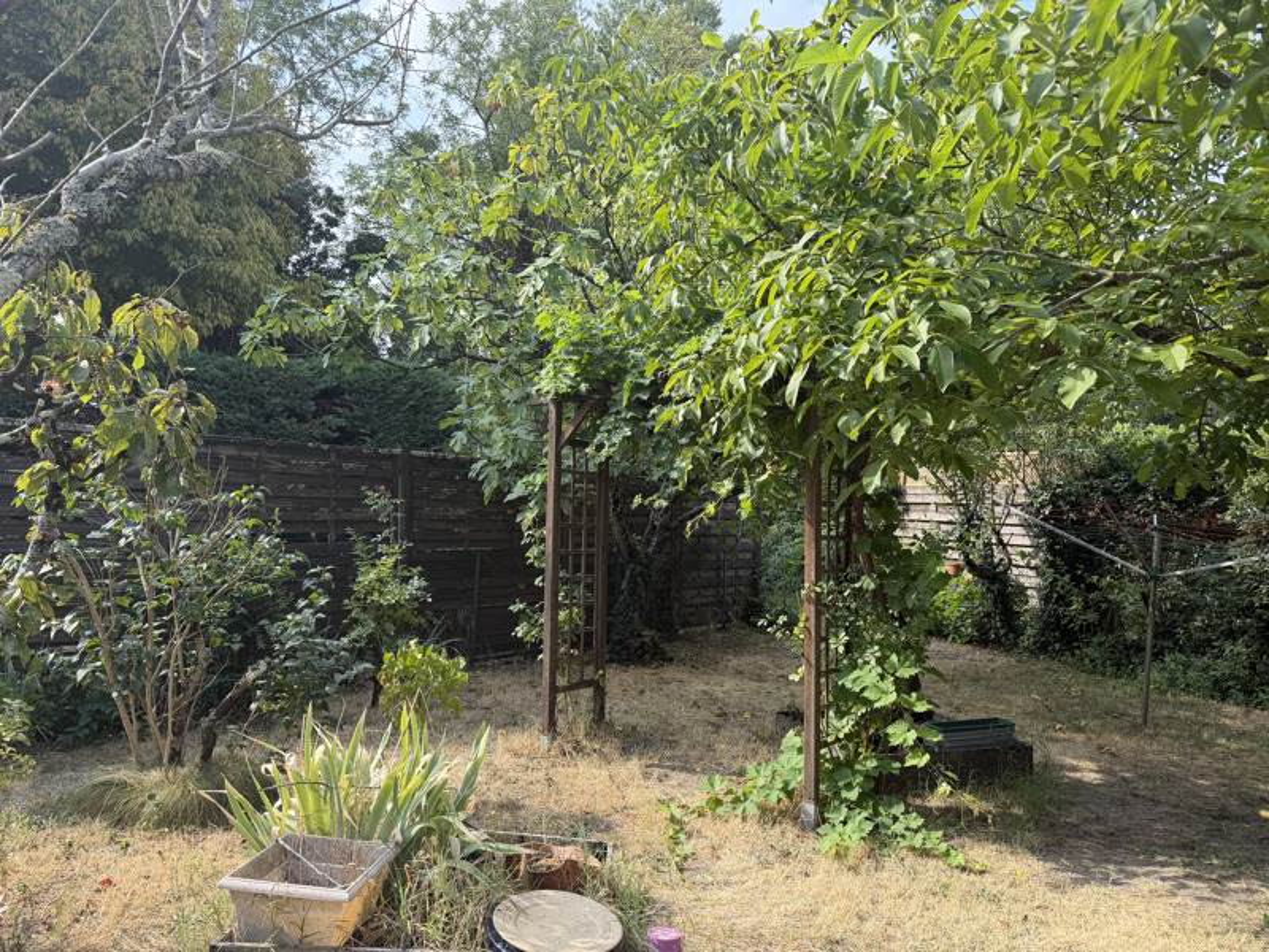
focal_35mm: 24
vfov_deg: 56.8
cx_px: 634
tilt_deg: +1.7
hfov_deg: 71.6
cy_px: 476
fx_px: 880
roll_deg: -2.5
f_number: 1.78
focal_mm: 6.76
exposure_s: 1/1271
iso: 100
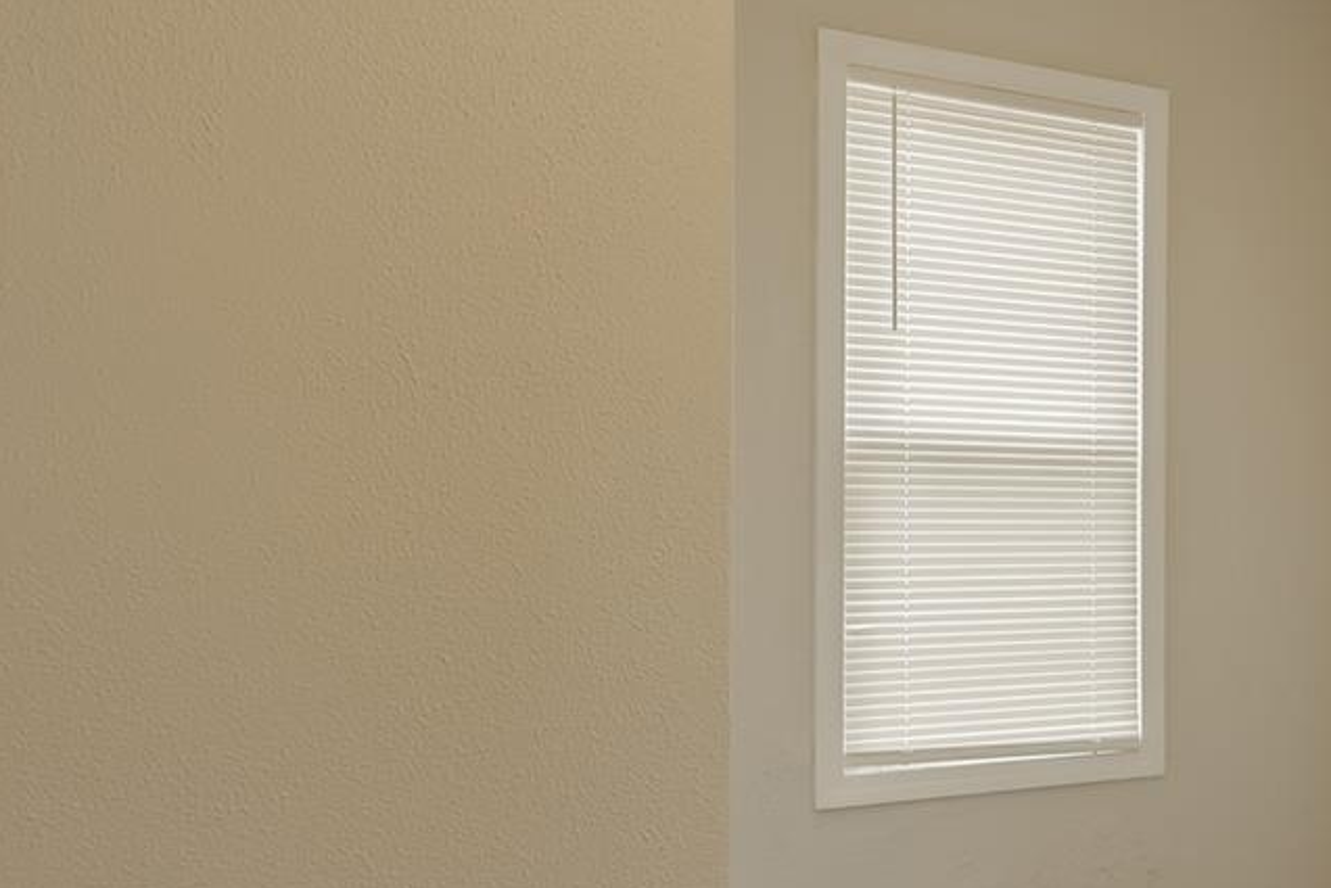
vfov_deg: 29.6
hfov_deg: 39.7
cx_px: 1247
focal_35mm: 45
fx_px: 1664
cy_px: 620
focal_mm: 14
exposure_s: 1/2
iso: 250
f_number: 16
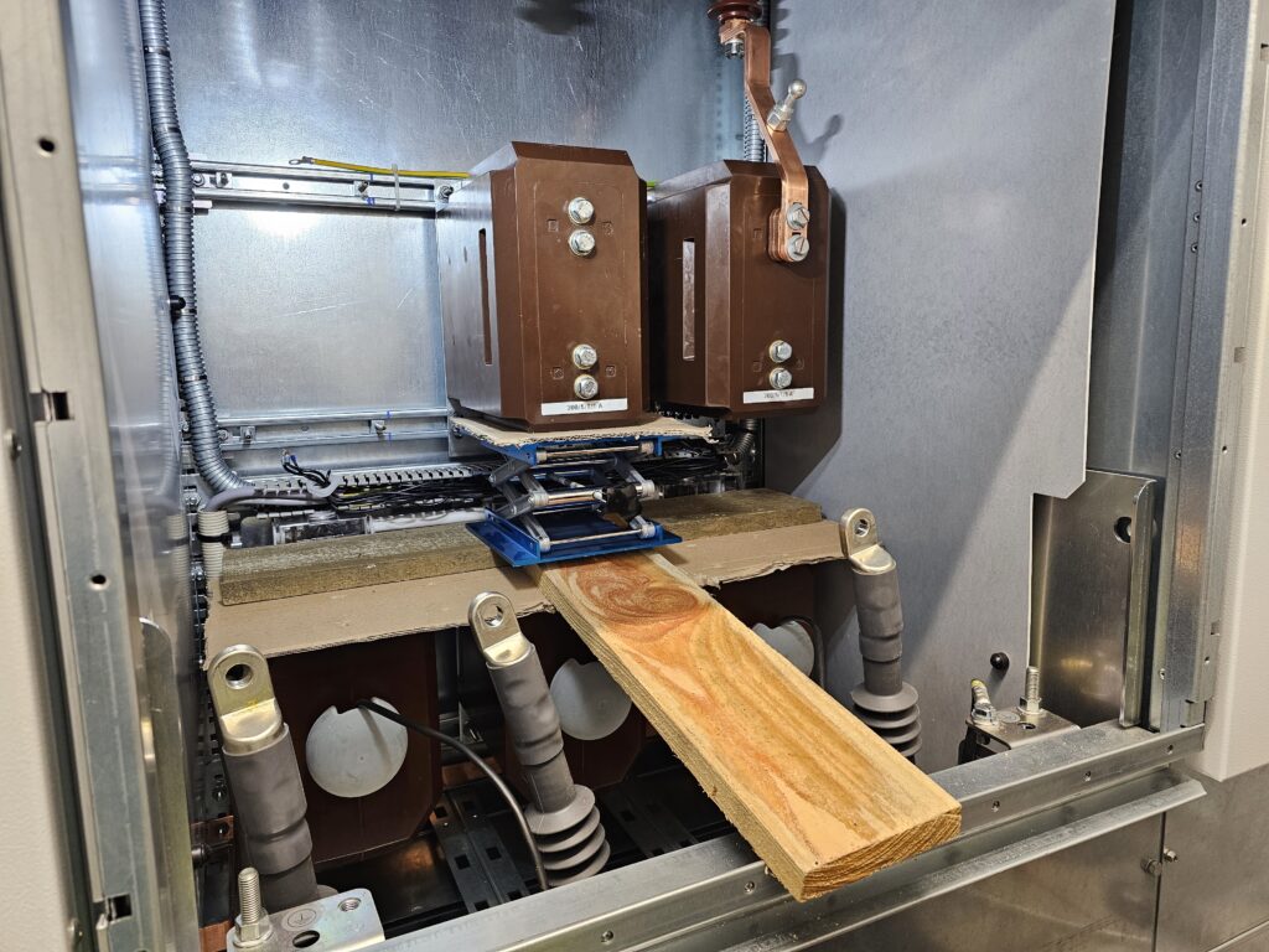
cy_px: 476
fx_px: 843
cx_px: 634
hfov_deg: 73.9
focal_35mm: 23
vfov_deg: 58.9
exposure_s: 1/41
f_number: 1.7
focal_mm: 6.3
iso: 250
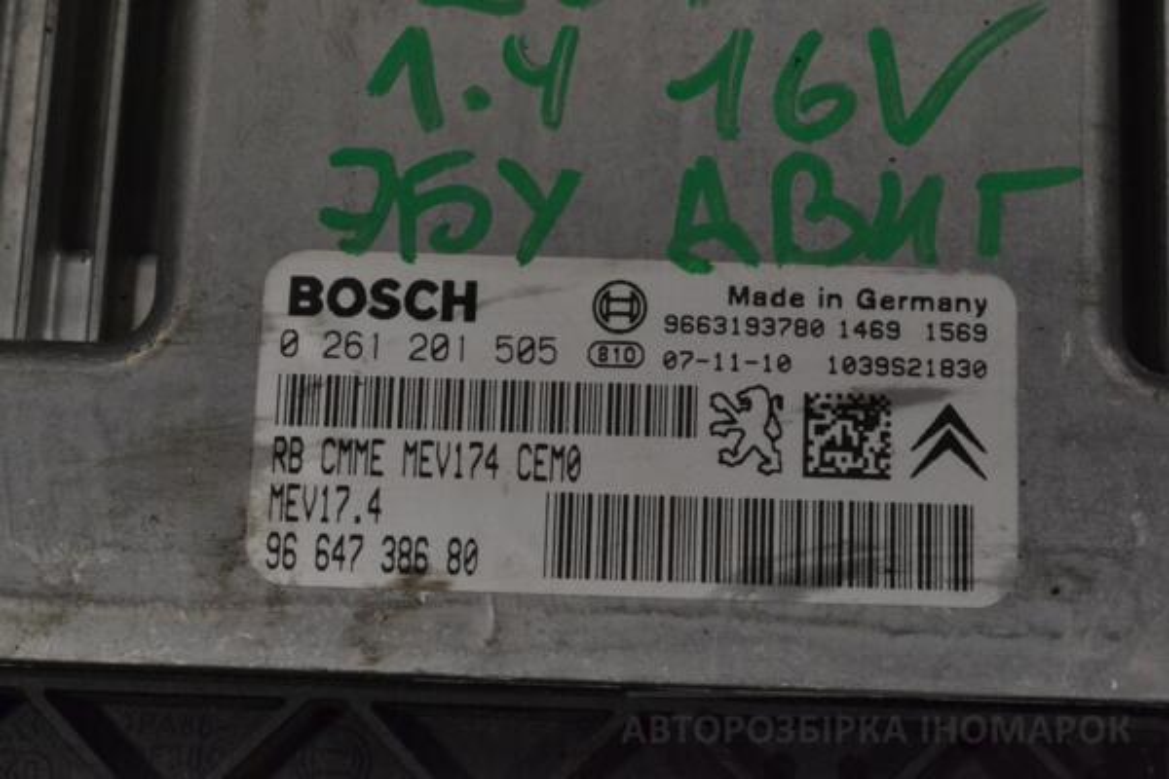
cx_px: 584
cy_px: 390
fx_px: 2679
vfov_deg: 16.6
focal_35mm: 82
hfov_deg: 24.6
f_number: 11
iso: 3200
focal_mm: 55
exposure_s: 1/500
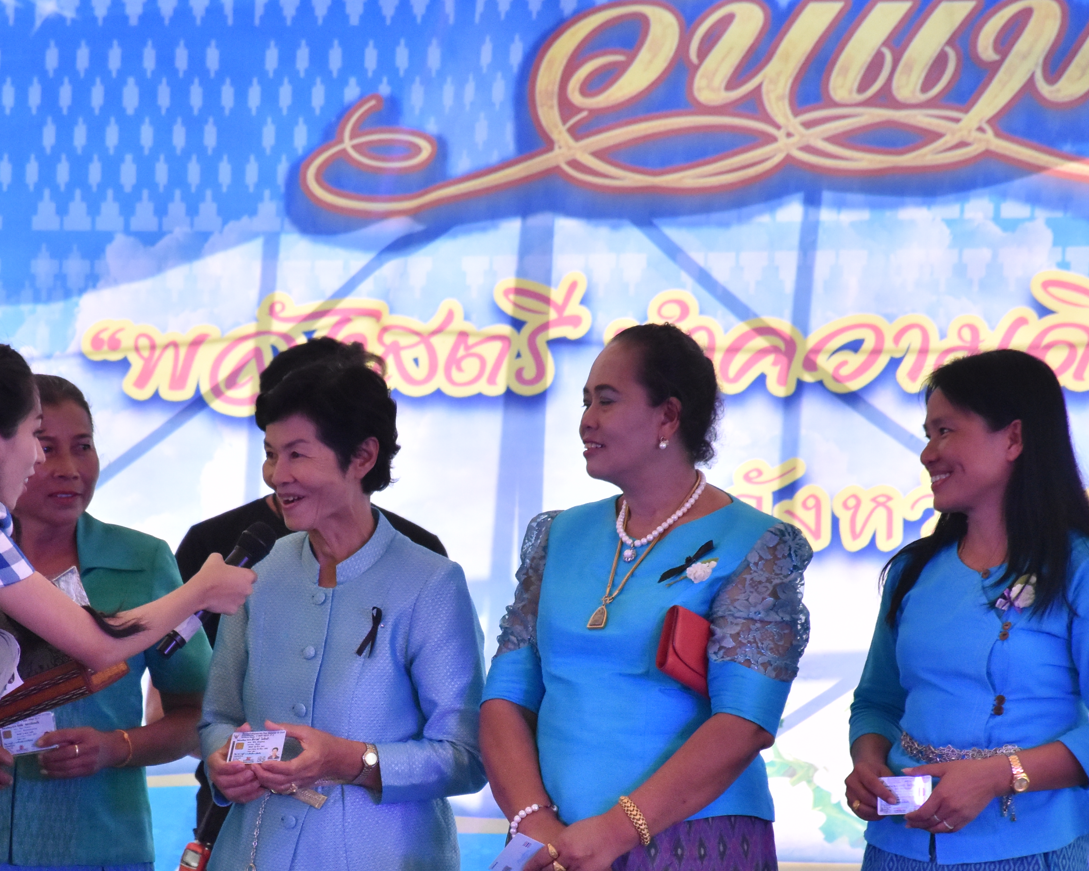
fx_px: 12119
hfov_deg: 5.1
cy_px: 619
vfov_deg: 4.1
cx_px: 355
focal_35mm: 376
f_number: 5.6
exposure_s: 1/2500
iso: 2000
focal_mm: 140
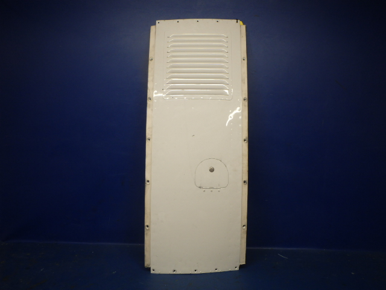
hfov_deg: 63.4
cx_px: 193
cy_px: 145
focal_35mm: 28
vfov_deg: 49.7
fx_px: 312
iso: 200
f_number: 3.9
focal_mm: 5
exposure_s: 1/50
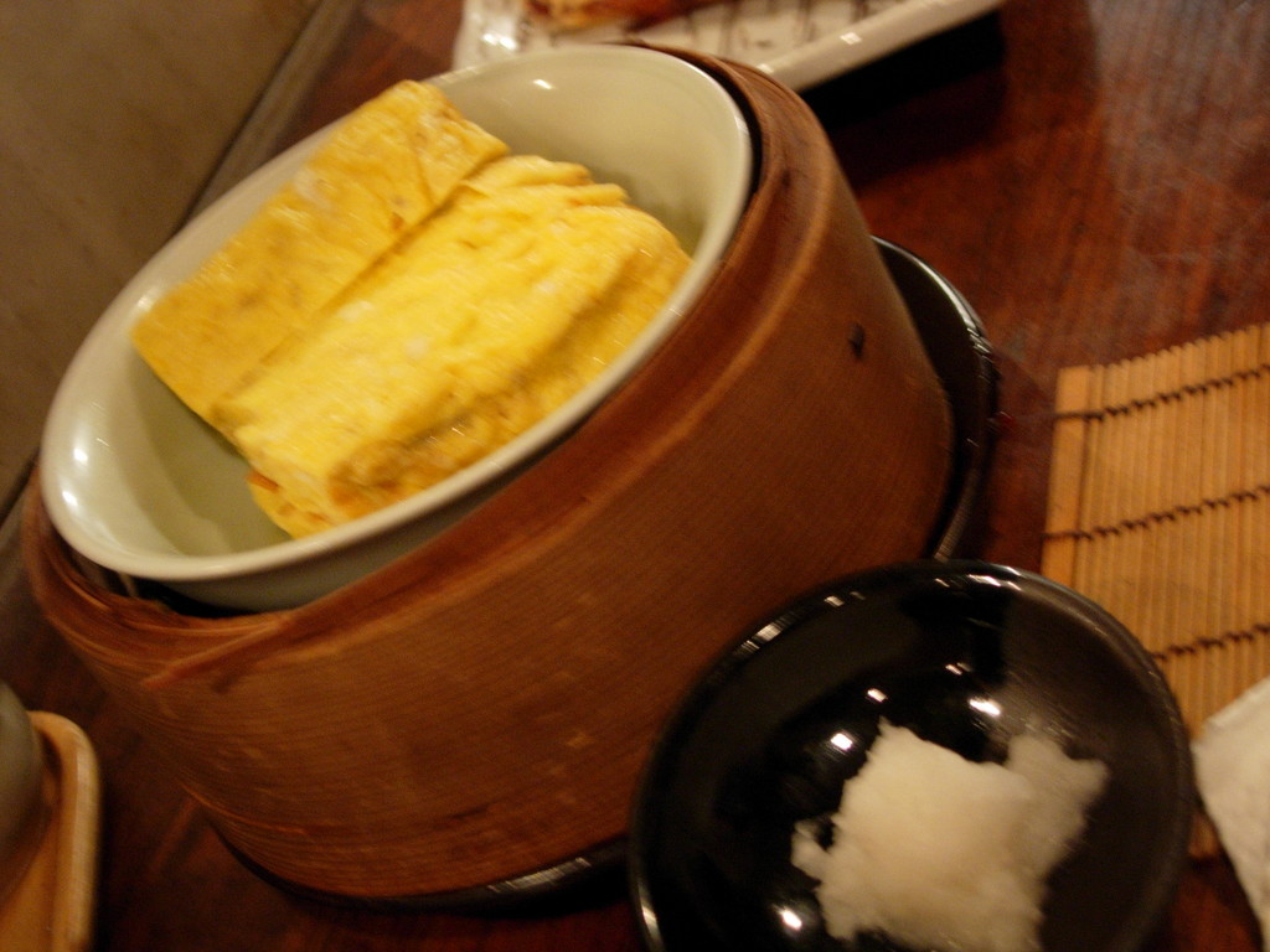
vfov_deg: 20.4
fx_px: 2642
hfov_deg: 27.0
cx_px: 635
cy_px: 476
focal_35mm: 72
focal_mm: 14.9
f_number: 3.7
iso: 200
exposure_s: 1/7.5
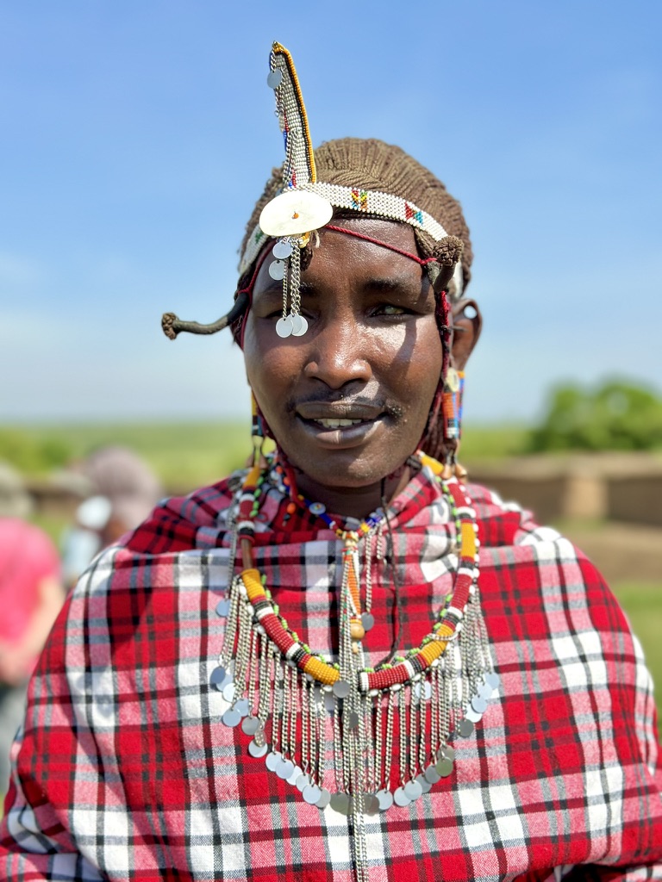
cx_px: 331
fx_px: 1224
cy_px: 441
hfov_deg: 30.3
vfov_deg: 39.7
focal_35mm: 48
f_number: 1.78
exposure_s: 1/2809
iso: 80
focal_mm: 6.86
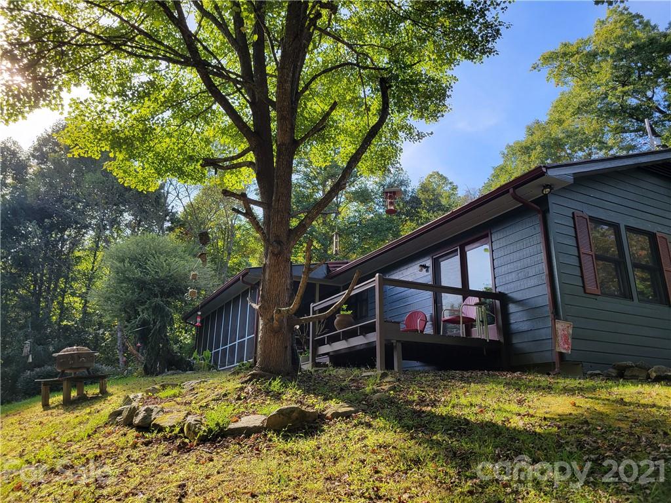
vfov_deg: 53.1
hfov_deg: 67.3
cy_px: 252
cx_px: 336
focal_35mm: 26
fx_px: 504
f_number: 1.8
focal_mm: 5.4
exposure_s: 1/522
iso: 40
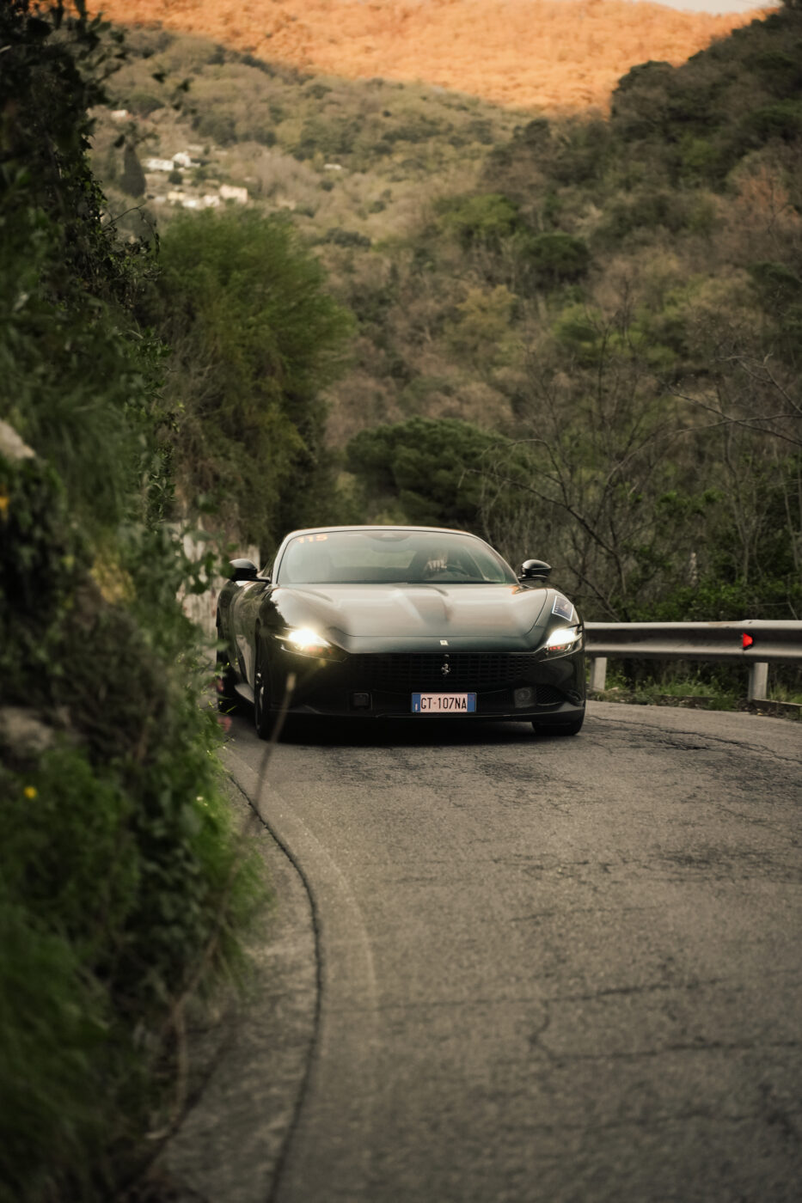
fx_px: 2507
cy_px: 602
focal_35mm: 75
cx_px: 401
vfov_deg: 27.0
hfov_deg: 18.2
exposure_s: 1/400
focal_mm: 75
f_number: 2.8
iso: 2500
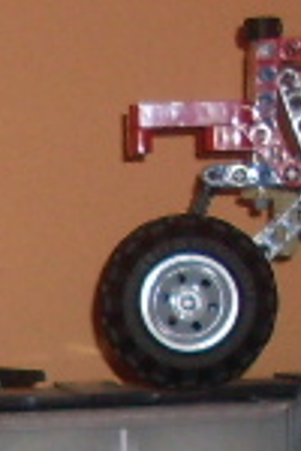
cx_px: -719
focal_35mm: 269
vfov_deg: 7.3
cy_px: 941
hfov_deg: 4.8
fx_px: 3373
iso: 100
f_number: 2.8
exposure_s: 1/45
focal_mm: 6.3
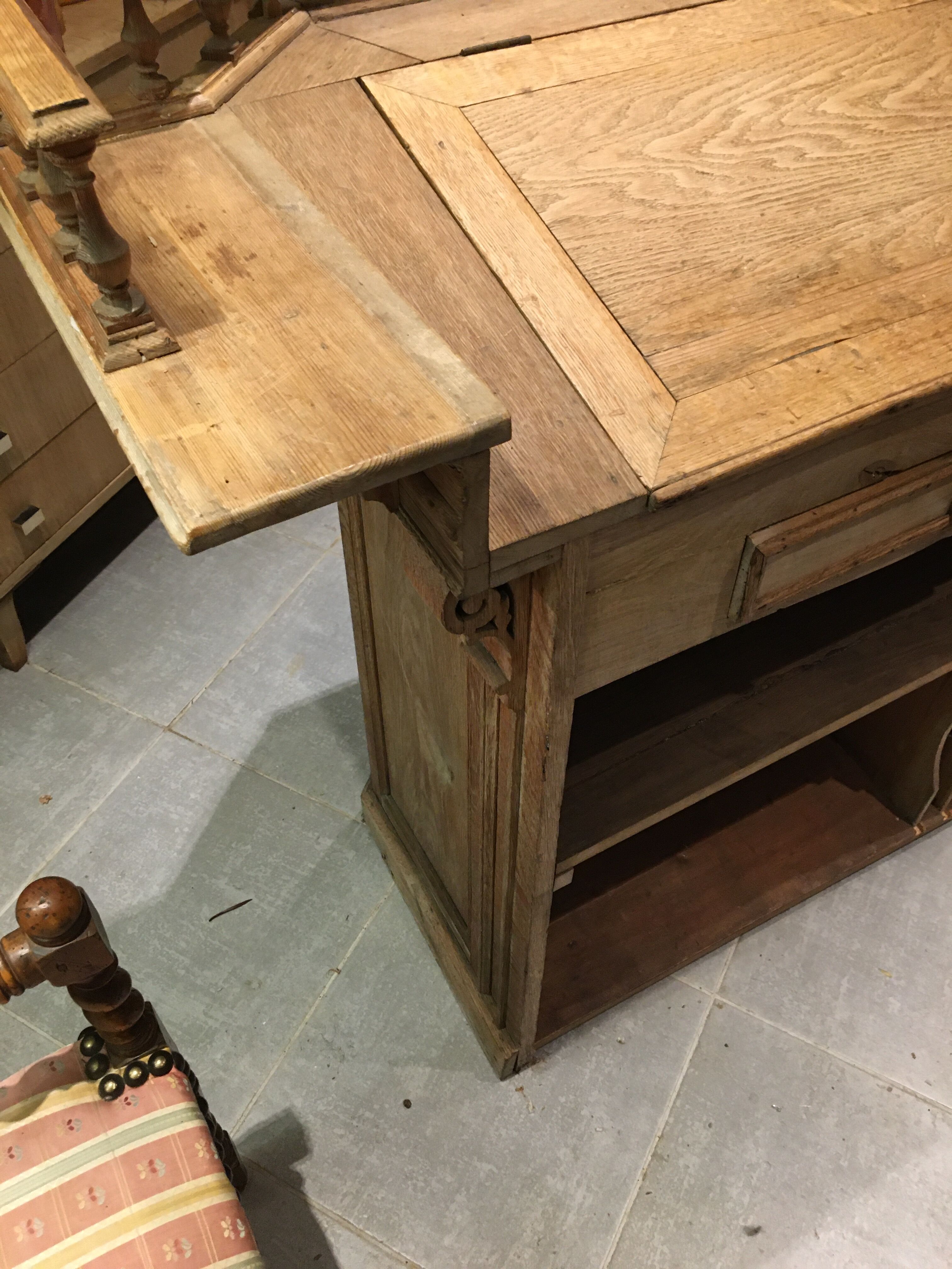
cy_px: 634
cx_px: 476
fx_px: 1063
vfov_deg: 61.7
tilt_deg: -47.7
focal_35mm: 29
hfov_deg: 48.2
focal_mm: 4.15
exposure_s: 1/33
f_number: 2.2
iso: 200
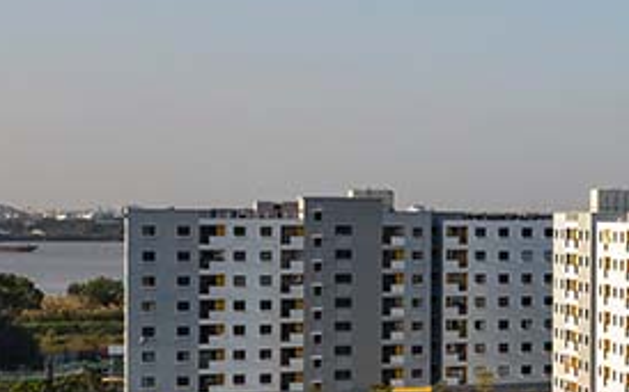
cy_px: 236
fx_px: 1714
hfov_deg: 17.9
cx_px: 1019
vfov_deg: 13.1
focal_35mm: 100
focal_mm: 10.26
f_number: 6.3
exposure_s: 1/400
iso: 100
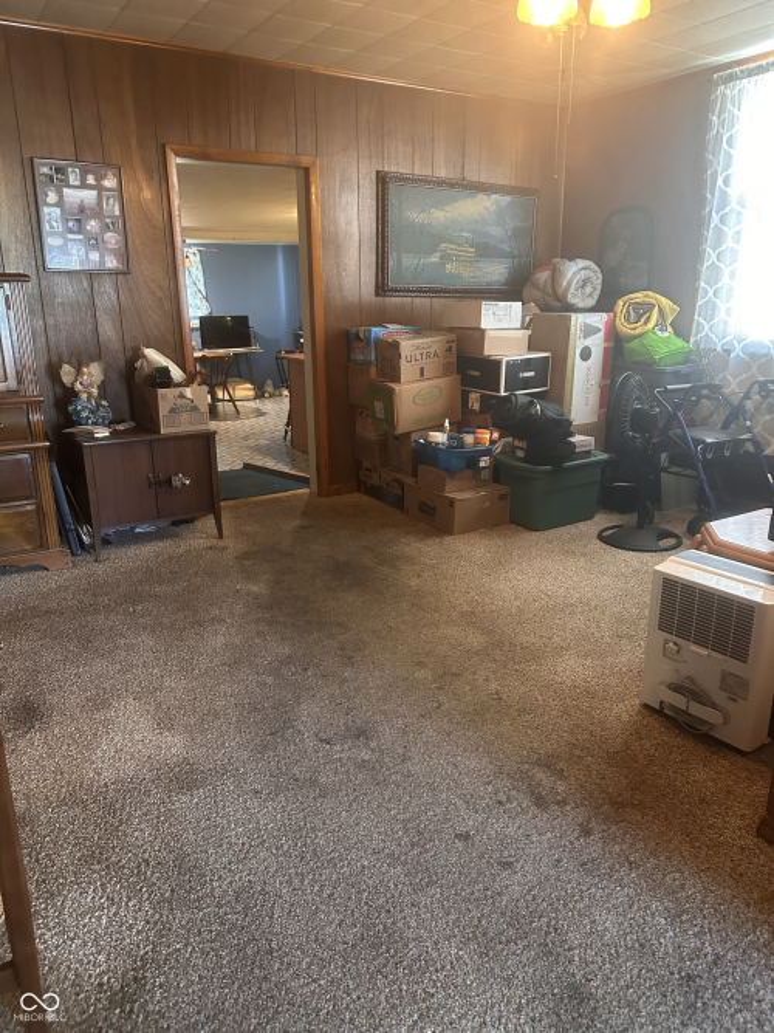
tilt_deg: -16.3
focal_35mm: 24
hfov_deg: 56.8
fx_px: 716
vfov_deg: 71.6
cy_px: 516
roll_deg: +0.1
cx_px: 387
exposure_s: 1/40
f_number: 1.78
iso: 800
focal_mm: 6.86
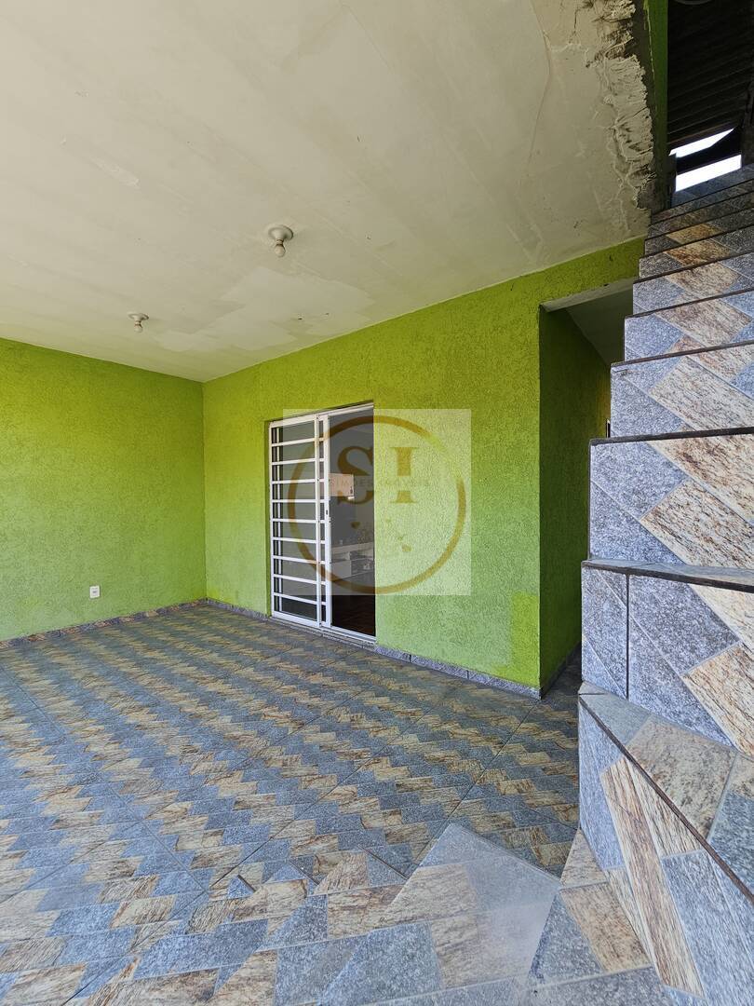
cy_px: 503
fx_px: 378
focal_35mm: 13
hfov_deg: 89.9
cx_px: 377
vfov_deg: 106.2
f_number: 2.2
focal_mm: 2.2
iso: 50
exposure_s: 1/130
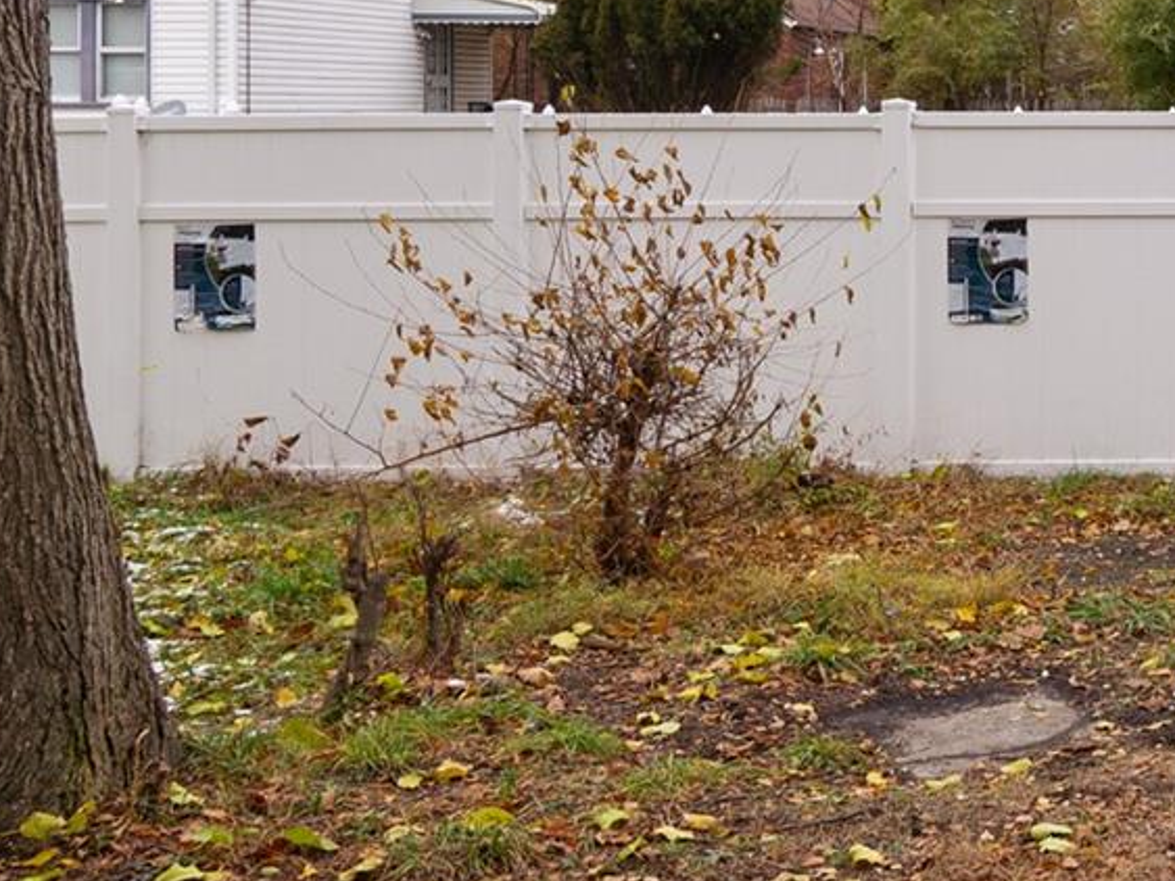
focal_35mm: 105
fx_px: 3563
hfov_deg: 17.4
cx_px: 1603
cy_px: 123
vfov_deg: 14.0
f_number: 9
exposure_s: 1/160
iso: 400
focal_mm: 30
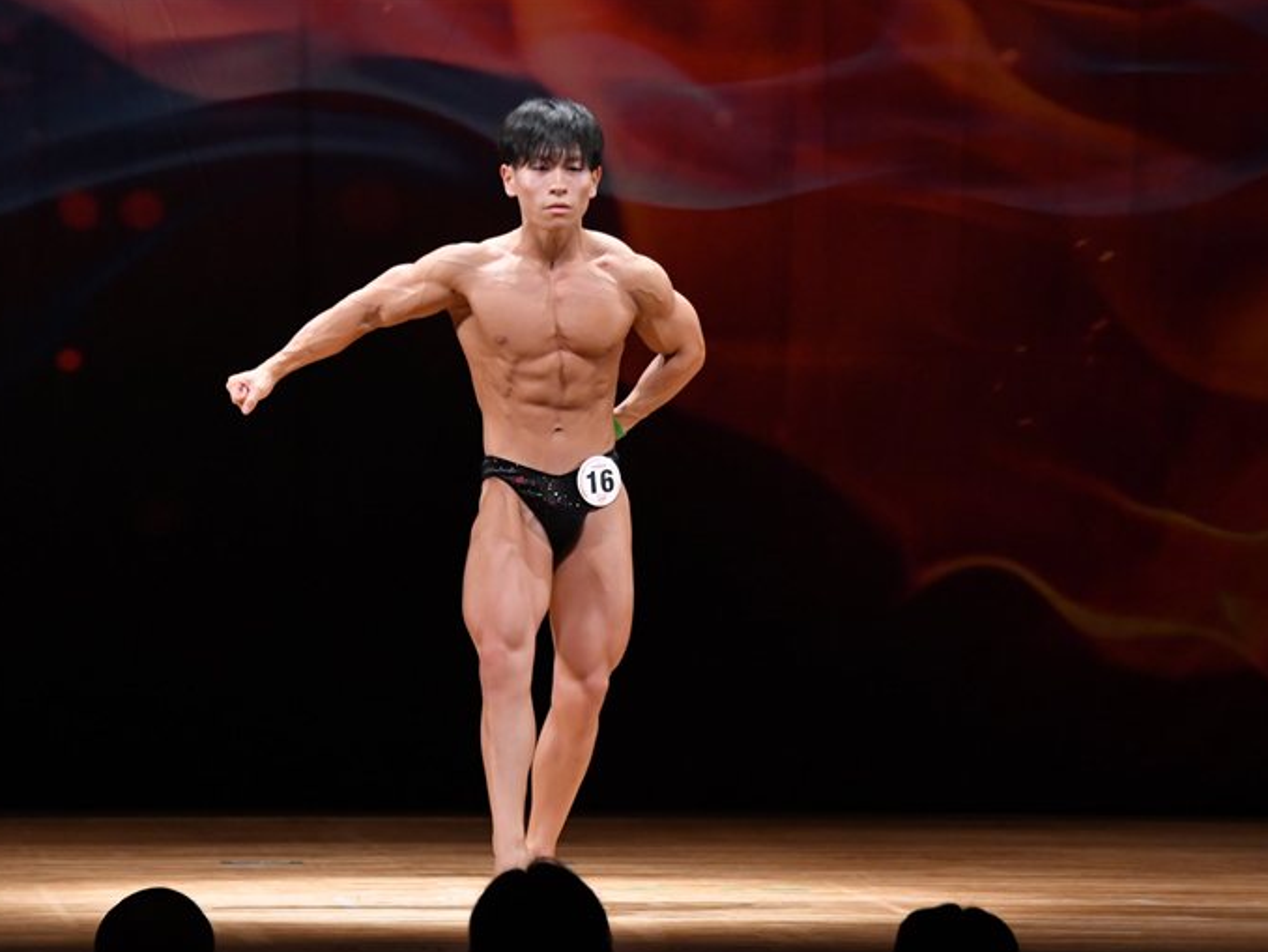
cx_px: 579
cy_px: 475
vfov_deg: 5.3
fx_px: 10260
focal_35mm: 280
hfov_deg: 7.1
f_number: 5.6
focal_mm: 170
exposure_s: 1/400
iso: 4000
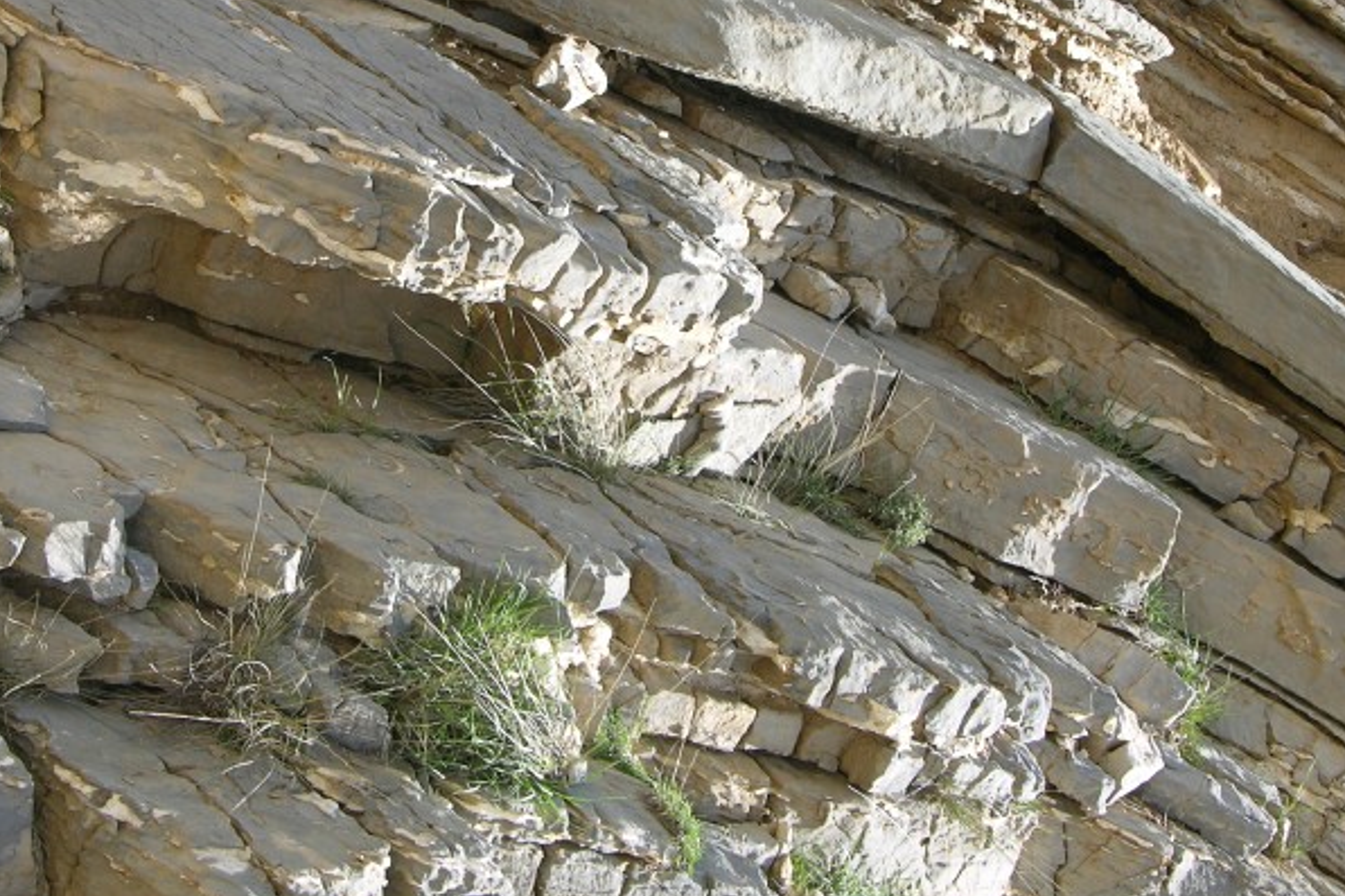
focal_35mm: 118
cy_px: 126
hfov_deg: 17.3
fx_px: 4407
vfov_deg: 11.5
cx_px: 519
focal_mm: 16.8
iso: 50
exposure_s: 1/156
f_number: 4.6
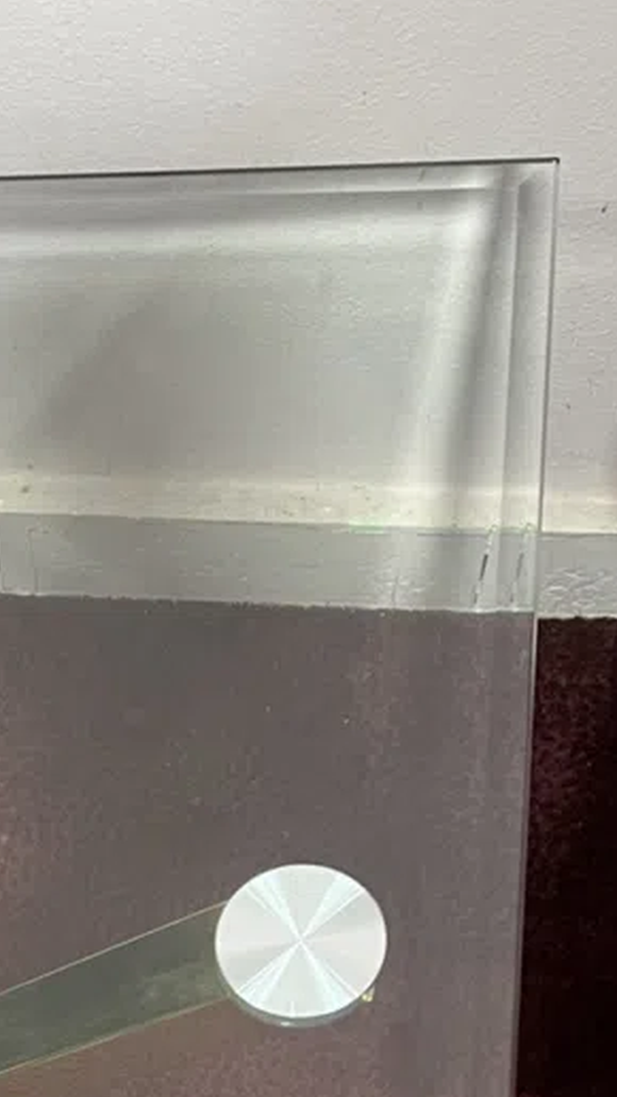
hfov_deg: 15.0
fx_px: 2183
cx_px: -281
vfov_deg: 26.2
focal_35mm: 75
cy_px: 1194
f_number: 1.5
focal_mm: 5.7
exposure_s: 1/50
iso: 200
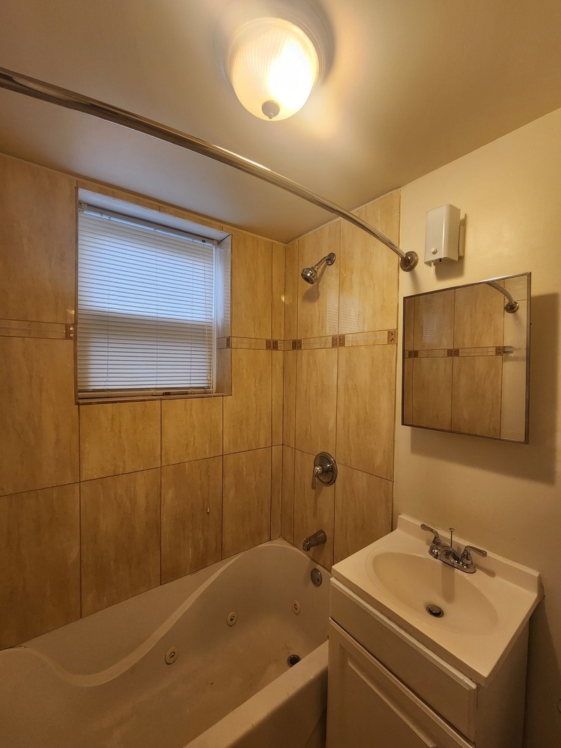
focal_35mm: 13
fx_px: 281
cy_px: 374
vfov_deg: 106.2
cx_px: 280
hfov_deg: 89.9
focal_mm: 2.2
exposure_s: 1/60
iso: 250
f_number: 2.2
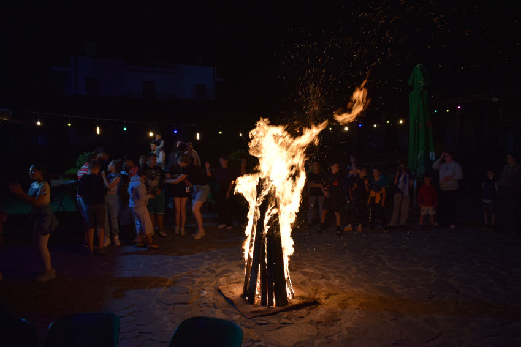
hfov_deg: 67.4
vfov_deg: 47.9
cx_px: 260
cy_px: 174
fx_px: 391
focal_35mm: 27
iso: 400
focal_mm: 18
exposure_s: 1/80
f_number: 4.5
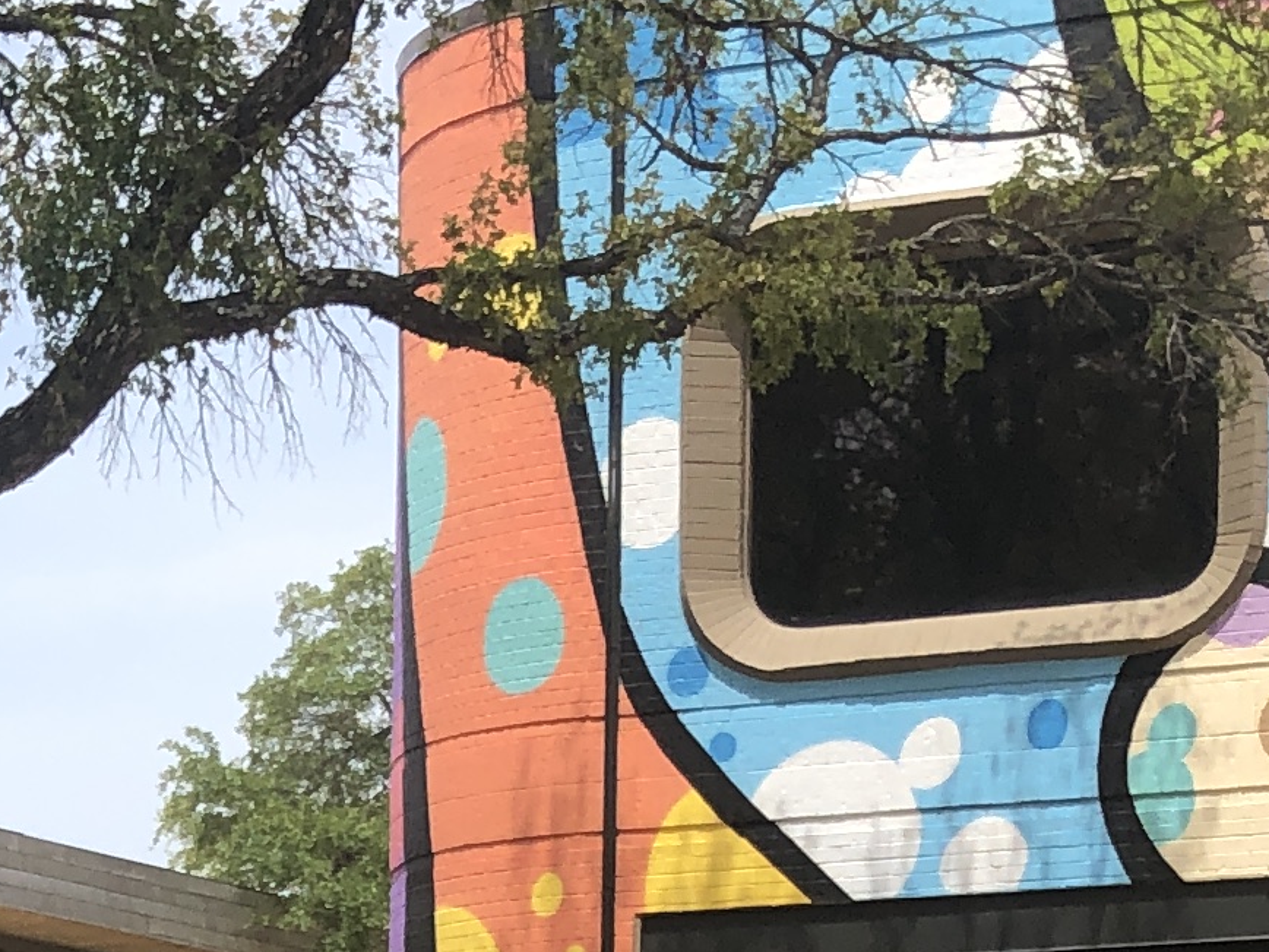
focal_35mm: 130
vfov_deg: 10.5
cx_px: -7
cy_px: 1900
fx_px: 4766
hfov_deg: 14.9
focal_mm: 4
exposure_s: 1/1548
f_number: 1.8
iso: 20
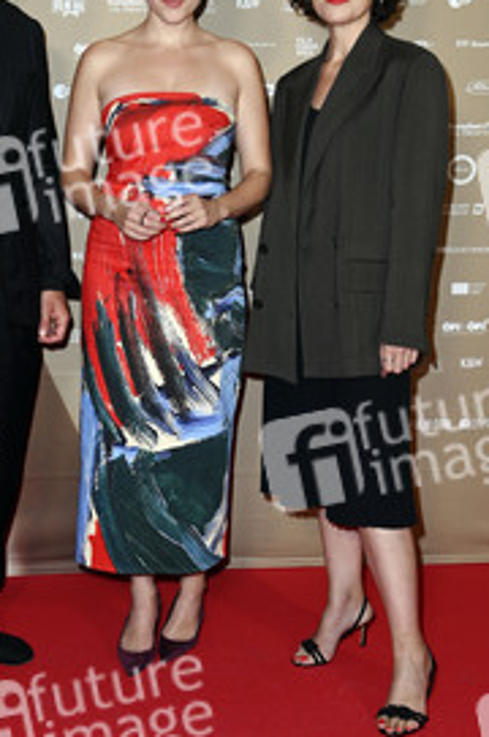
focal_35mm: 65
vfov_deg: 30.9
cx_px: 152
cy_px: 313
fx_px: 1328
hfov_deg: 20.8
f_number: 5.6
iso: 640
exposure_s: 1/250
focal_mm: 44
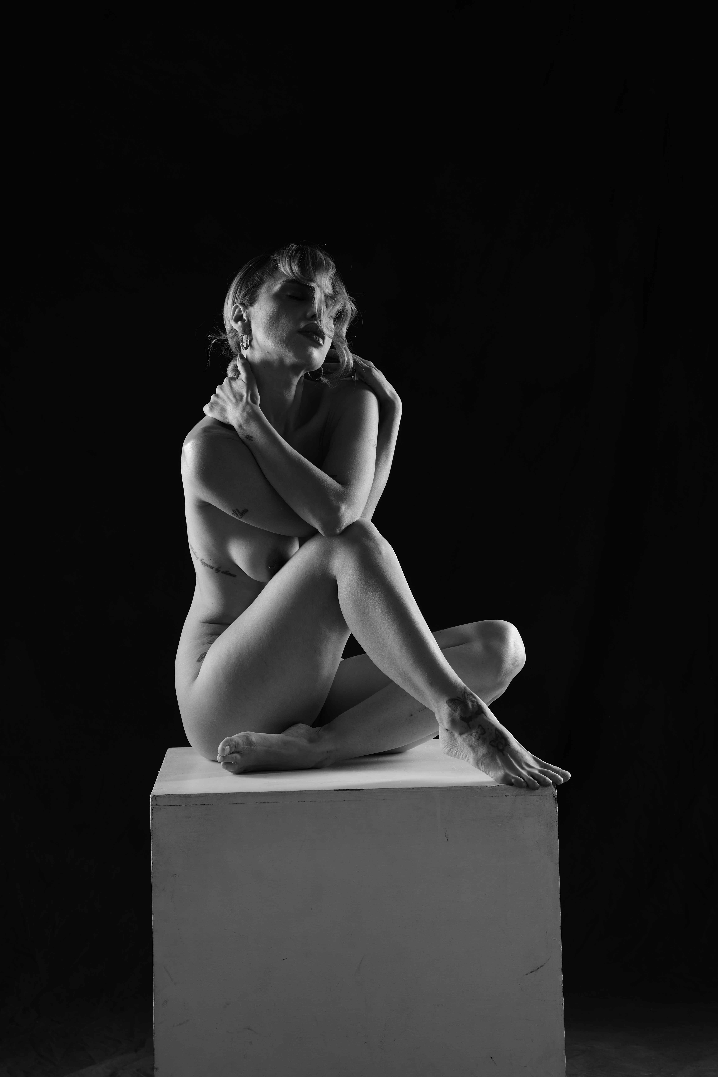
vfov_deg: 26.0
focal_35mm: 78
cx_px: 359
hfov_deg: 17.5
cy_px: 538
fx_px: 2334
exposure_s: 1/160
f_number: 5.6
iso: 100
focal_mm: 65
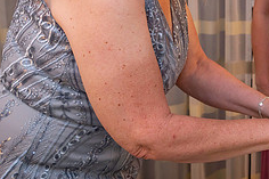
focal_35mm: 59
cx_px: 277
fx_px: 441
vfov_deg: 22.1
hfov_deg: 31.1
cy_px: -2
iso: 1000
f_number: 5
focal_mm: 24
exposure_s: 1/160
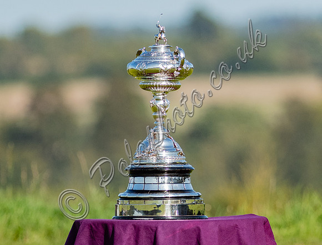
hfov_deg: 1.7
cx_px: 197
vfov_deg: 1.3
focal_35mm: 1196
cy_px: 148
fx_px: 11178
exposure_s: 1/4000
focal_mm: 300
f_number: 3.2
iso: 320
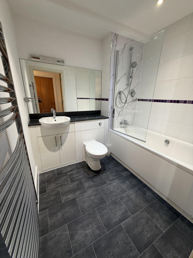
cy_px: 129
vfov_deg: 102.1
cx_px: 96
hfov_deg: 85.7
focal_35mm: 14
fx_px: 104
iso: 250
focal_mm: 2.22
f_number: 2.2
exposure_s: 1/50
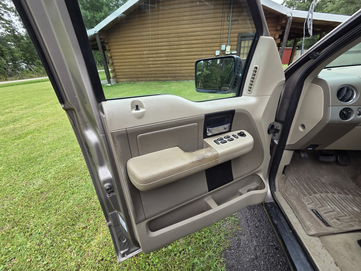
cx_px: 180
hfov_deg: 106.2
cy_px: 136
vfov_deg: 89.9
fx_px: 136
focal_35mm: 13
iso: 50
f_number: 2.2
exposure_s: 1/265
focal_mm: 2.2
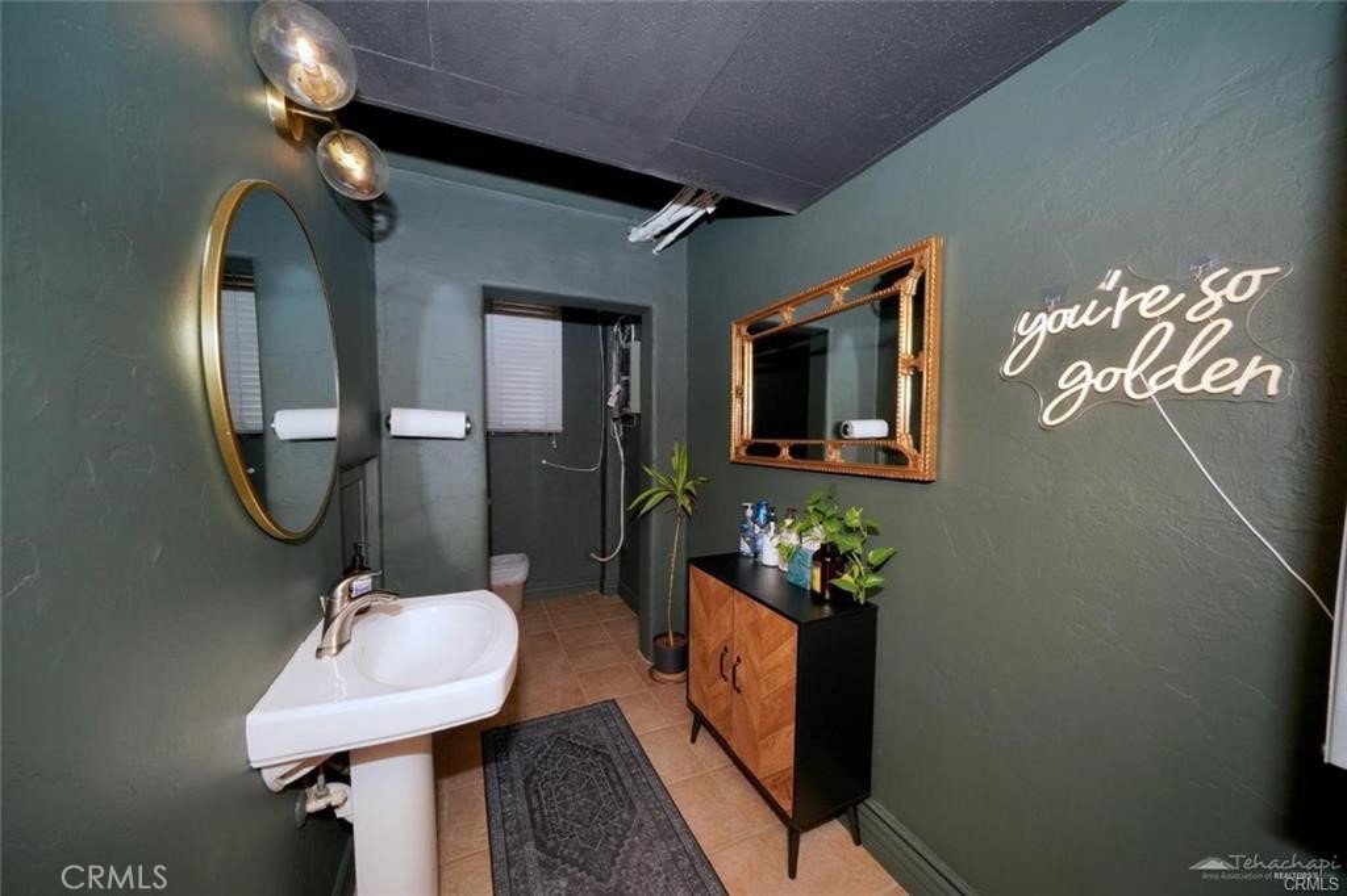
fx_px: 449
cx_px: 674
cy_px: 448
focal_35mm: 12
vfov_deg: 90.0
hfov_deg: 112.6
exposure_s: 1/250
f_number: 10
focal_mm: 12
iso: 800
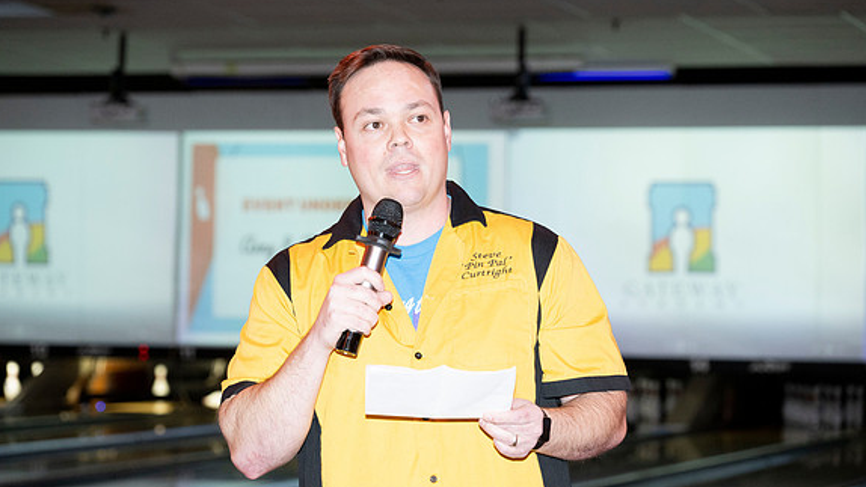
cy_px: 271
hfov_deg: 16.9
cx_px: 435
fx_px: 2917
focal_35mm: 127
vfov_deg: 9.6
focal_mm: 120
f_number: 5.6
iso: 1600
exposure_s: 1/60
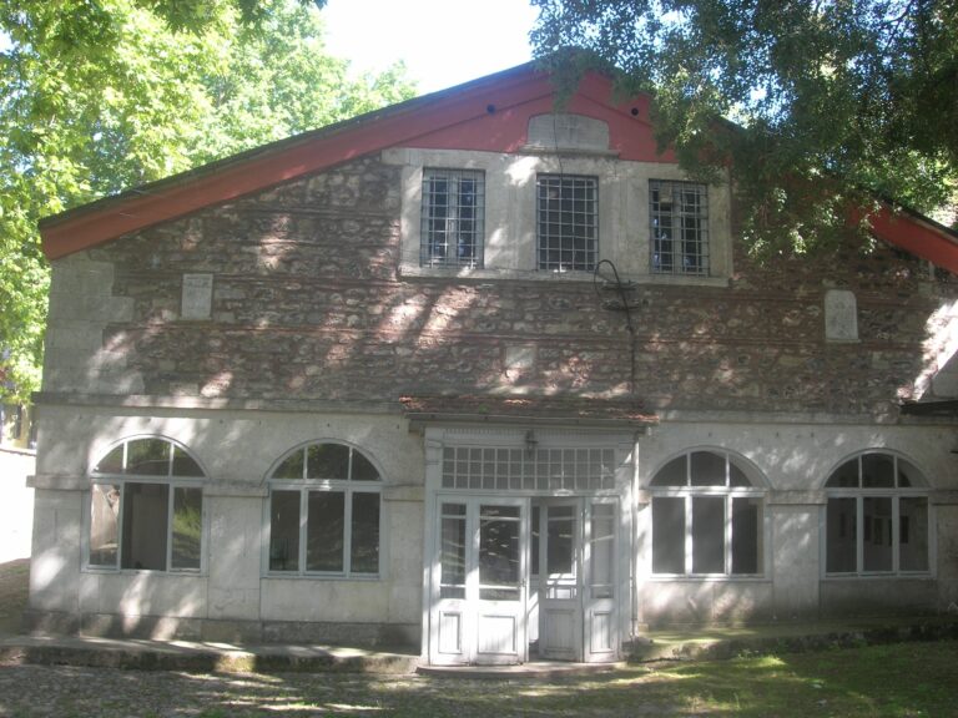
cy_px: 359
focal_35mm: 38
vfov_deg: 37.7
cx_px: 479
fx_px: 1052
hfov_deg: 49.0
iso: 64
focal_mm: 7.8
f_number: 4.8
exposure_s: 1/40.5
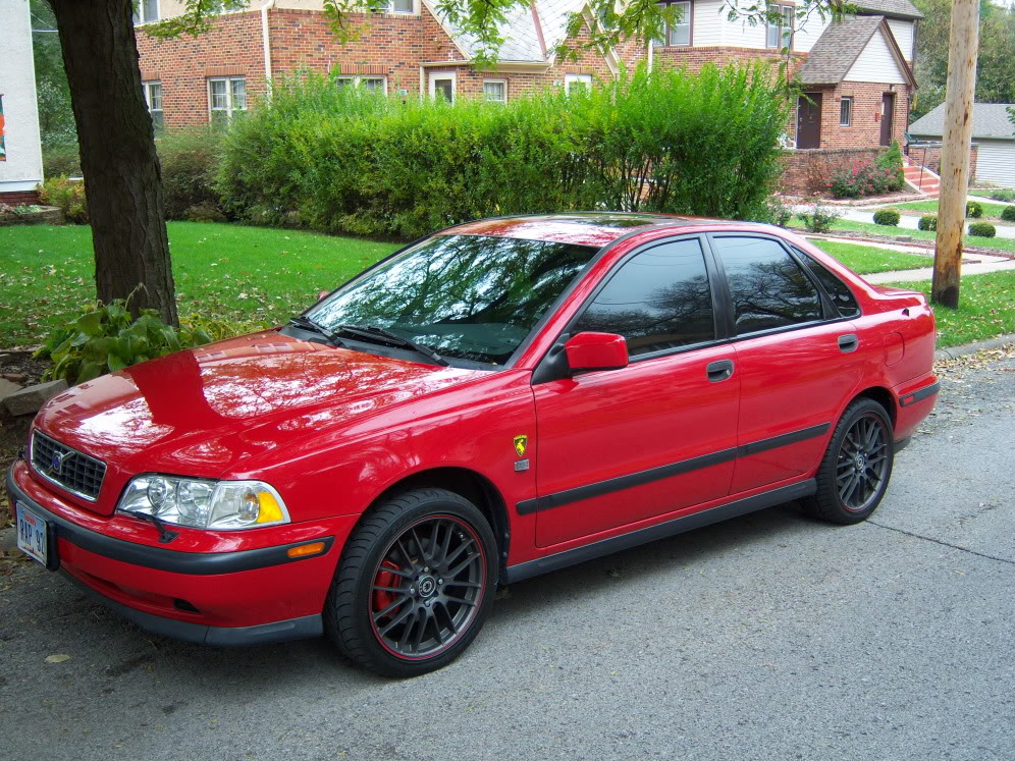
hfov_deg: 50.1
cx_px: 497
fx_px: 1085
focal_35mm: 37
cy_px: 388
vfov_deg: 38.7
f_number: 2.8
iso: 80
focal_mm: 7.5
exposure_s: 1/80
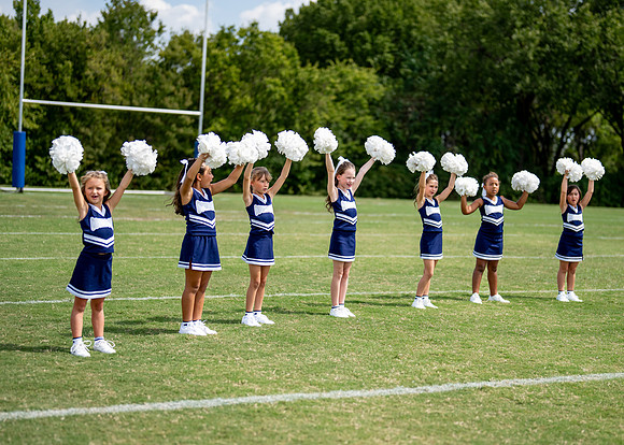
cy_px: 232
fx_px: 1167
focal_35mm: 66
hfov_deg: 29.9
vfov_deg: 21.6
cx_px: 356
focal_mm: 50
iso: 100
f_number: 1.2
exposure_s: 1/6400
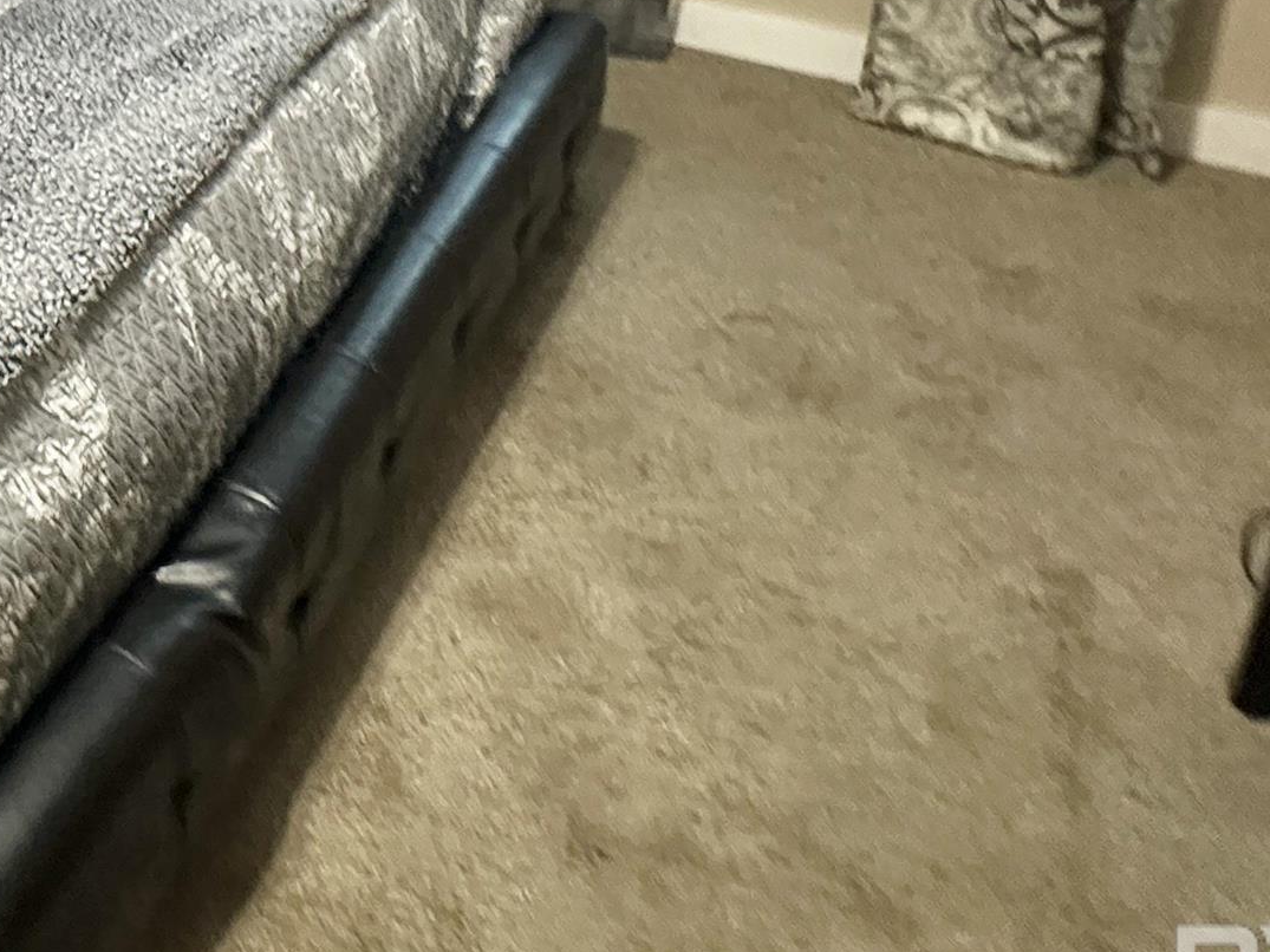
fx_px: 1467
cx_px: -261
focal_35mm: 40
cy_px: -187
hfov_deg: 36.1
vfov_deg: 30.6
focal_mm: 2.22
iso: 800
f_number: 2.2
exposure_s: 1/60
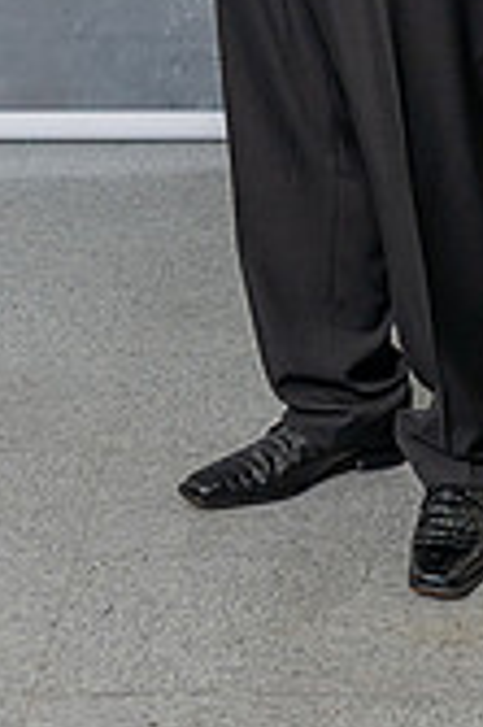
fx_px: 2601
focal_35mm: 129
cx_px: 288
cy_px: -283
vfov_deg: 15.0
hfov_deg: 10.6
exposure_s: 1/200
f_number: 4
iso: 200
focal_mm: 24
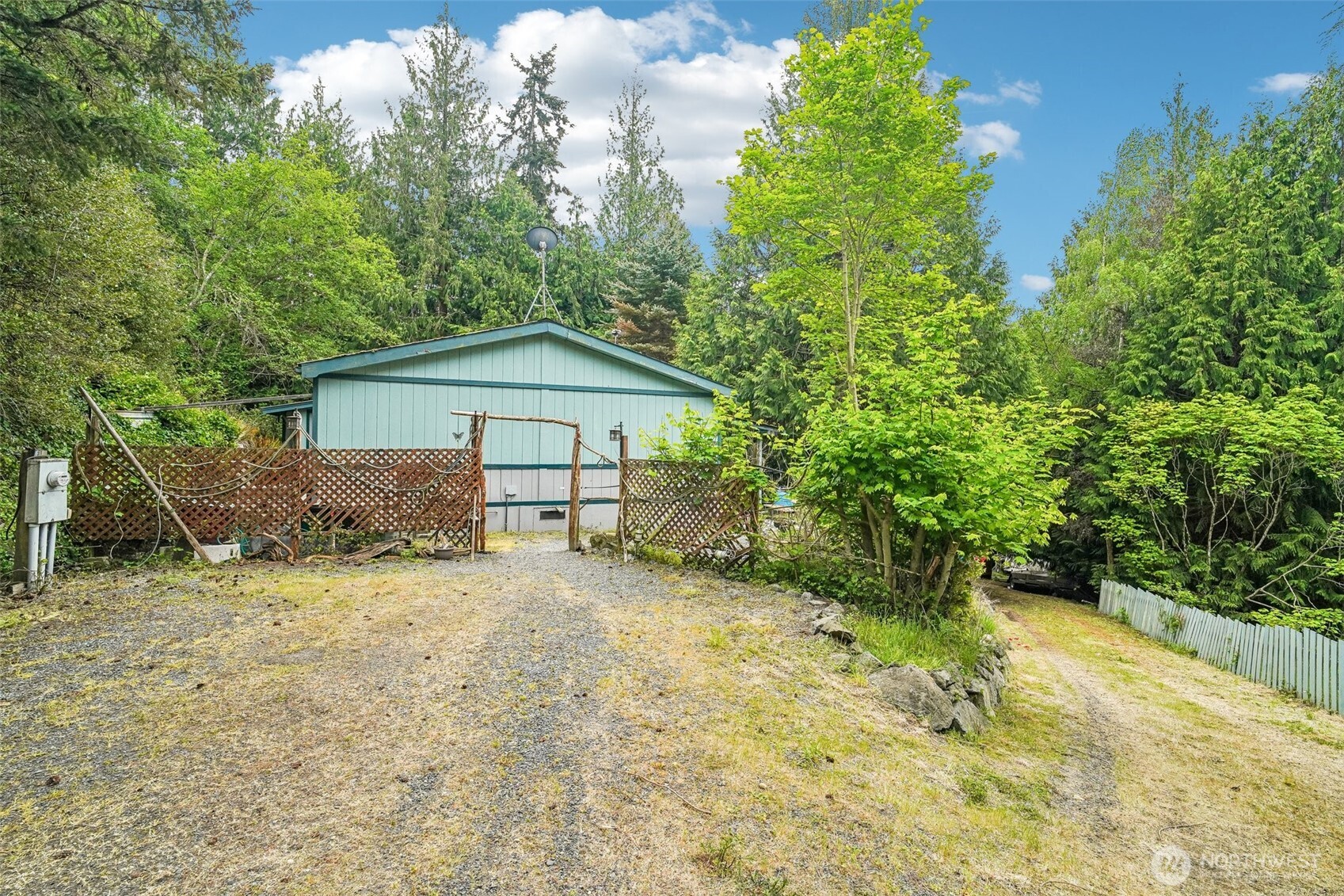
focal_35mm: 16
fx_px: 597
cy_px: 448
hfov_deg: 96.7
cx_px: 672
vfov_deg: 73.7
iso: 1600
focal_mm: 16
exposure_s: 1/500
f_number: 8
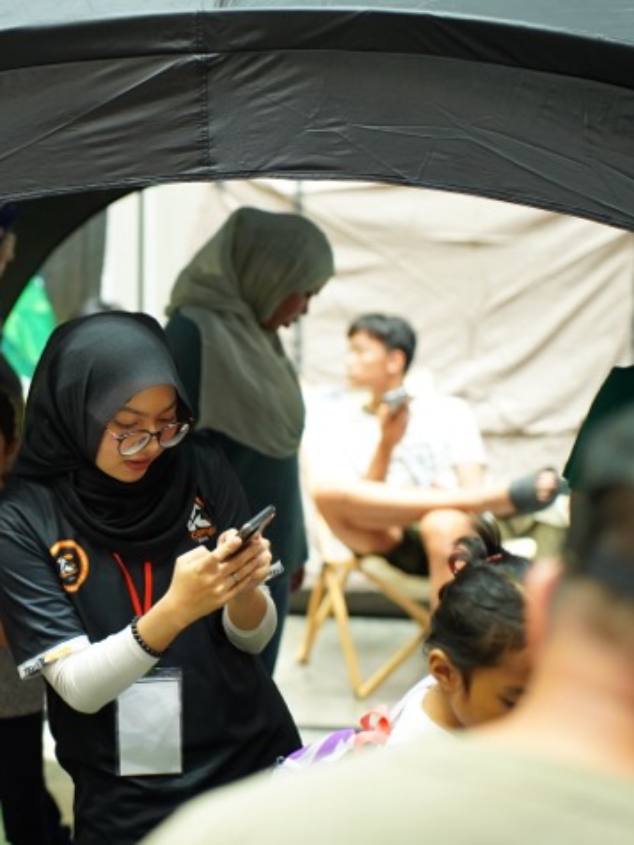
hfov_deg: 13.5
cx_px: 110
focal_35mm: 109
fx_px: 2662
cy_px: 424
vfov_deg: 18.0
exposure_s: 1/125
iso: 1600
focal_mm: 75
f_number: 2.8
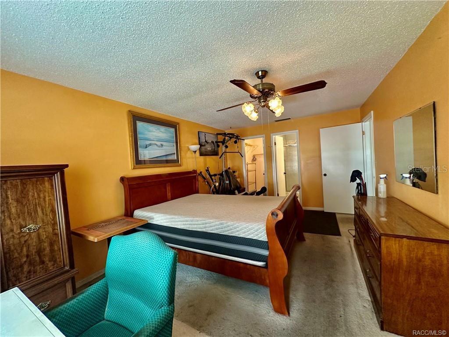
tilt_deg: -1.4
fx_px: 182
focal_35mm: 14
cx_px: 224
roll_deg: +3.4
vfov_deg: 85.7
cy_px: 168
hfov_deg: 102.1
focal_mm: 2.22
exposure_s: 1/60
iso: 400
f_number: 2.2
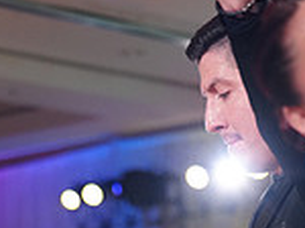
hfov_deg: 7.6
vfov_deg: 5.5
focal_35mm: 261
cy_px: 564
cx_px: 27
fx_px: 2296
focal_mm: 70
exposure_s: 1/640
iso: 2000
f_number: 2.8
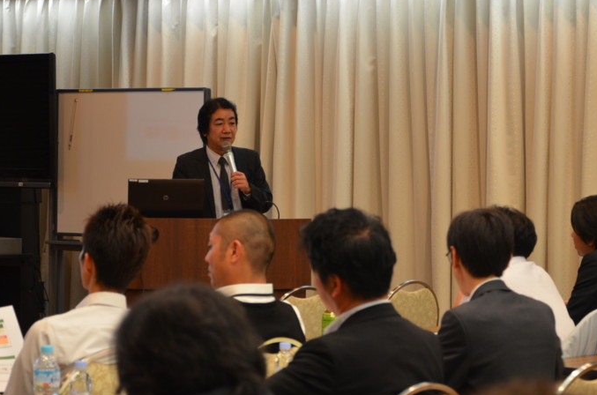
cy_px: 174
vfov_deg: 11.7
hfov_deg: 17.5
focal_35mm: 117
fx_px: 1936
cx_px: 295
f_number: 5.3
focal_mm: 66
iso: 900
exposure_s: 1/30
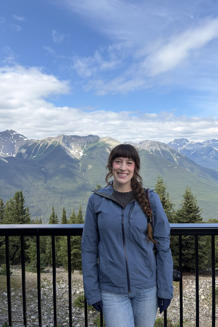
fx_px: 254
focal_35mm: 28
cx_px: 126
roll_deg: +1.8
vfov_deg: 65.5
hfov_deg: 46.3
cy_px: 162
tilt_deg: -2.4
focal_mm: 5.96
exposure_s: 1/2451
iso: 50
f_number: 1.6
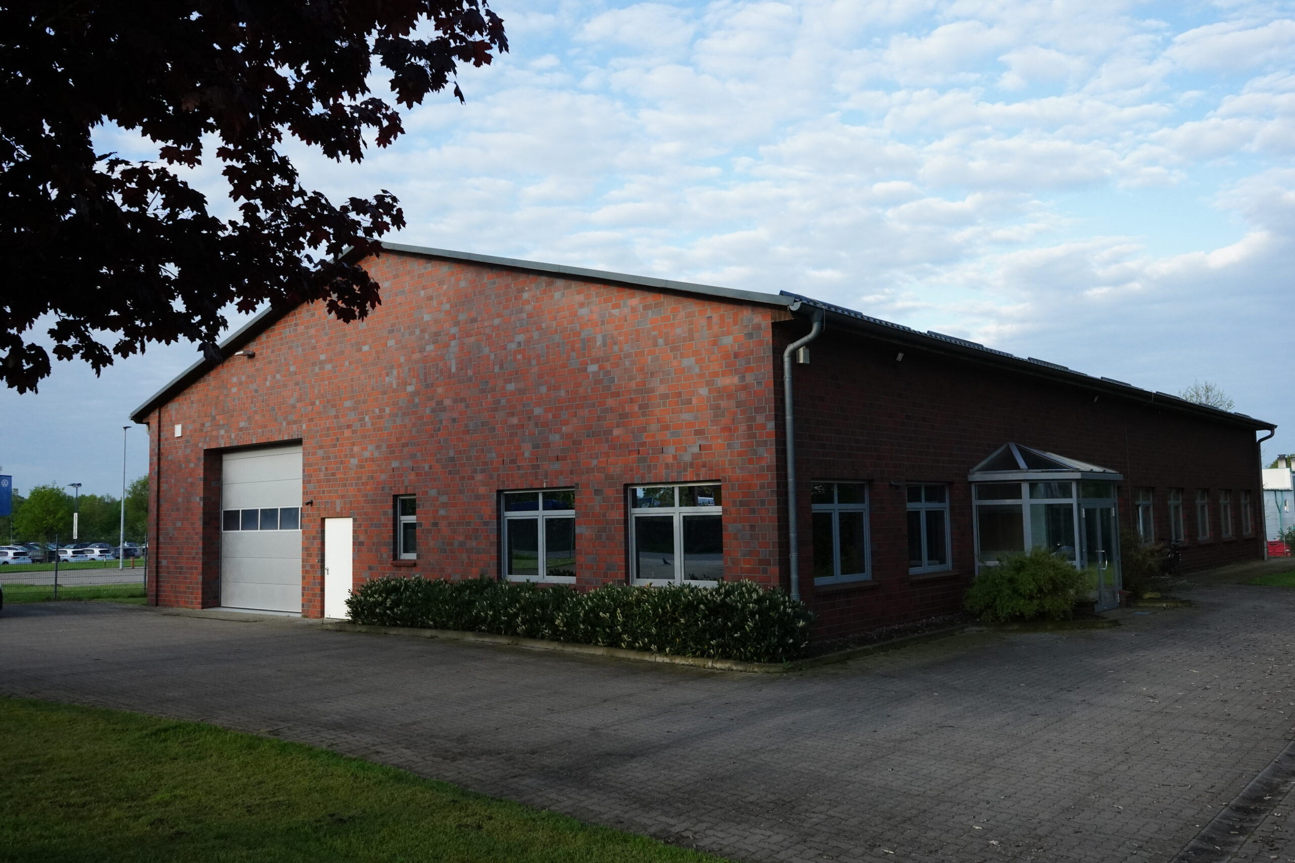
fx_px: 1043
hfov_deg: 63.7
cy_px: 432
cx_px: 648
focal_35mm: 29
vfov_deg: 45.0
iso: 4000
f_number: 11
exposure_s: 1/2000
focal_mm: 29
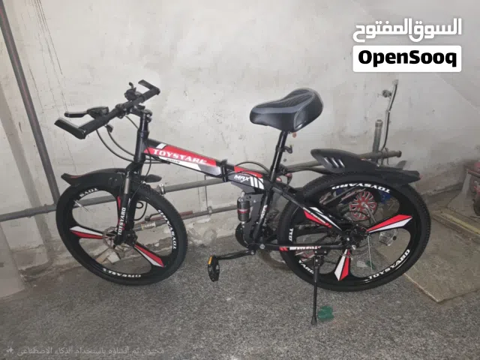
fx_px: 319
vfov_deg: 58.9
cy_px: 180
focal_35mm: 23
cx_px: 240
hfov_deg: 73.9
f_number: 1.7
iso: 800
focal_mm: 6.3
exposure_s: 1/12
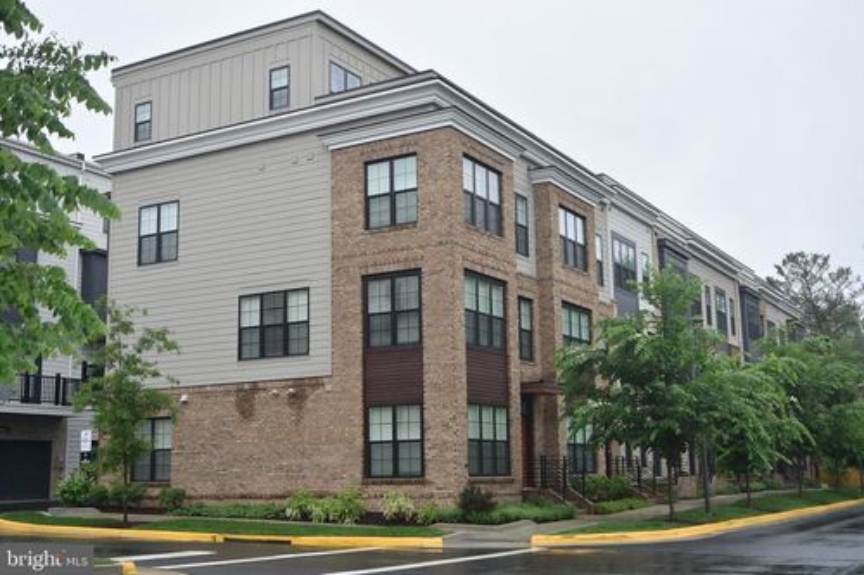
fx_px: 1008
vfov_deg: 31.9
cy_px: 288
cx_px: 432
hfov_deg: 46.4
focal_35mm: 42
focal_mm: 28
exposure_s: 1/250
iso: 200
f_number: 3.5
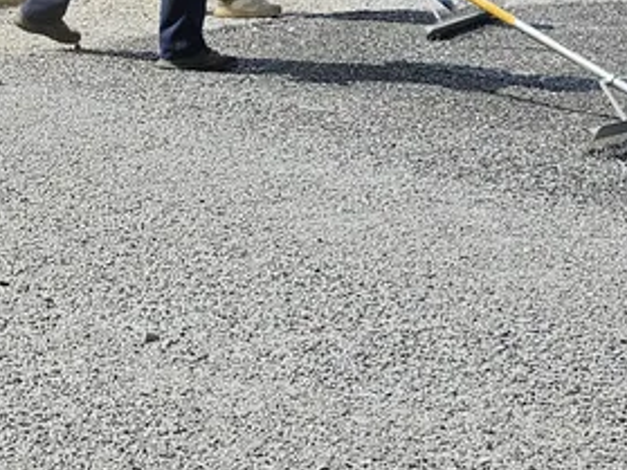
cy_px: 157
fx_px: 1792
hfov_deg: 19.2
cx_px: -25
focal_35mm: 99
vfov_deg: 14.9
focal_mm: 5.4
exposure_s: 1/2579
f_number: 1.8
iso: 25
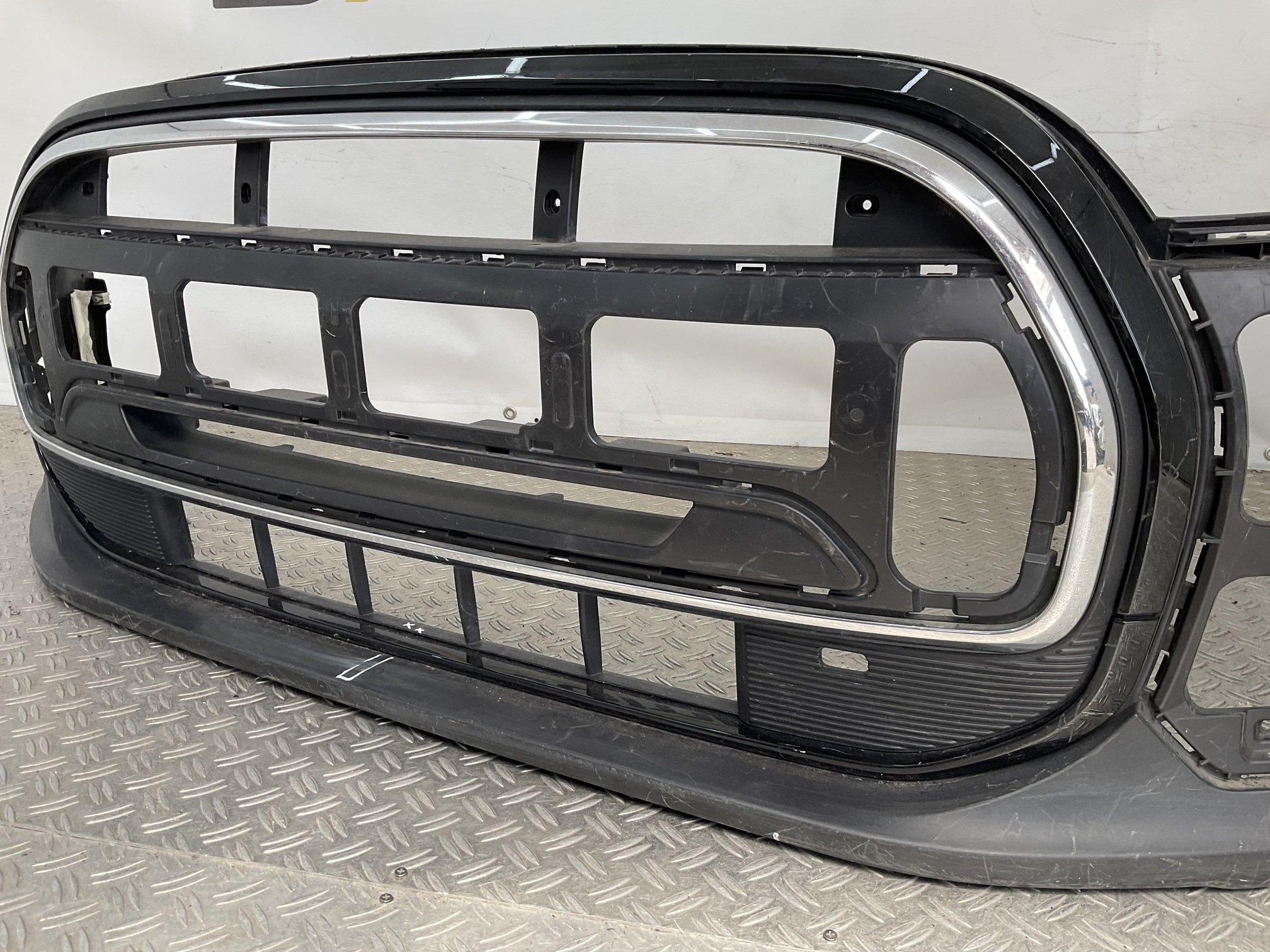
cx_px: 635
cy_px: 476
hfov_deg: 61.7
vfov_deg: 48.2
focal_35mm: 29
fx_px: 1064
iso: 16
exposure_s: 1/124
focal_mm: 3
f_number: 1.8
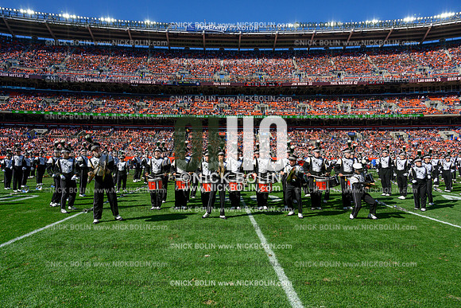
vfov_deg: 53.2
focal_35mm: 24
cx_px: 230
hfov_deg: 73.7
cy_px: 154
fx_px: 307
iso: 1000
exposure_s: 1/4000
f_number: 8
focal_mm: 24
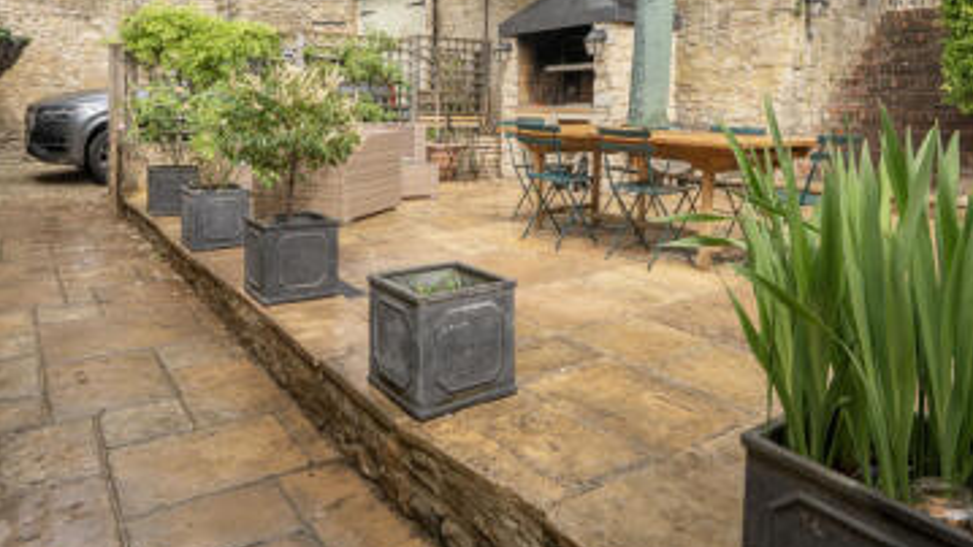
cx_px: 469
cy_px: 148
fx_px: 645
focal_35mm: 25
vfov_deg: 44.7
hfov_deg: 74.0
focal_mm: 12
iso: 400
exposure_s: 1/500
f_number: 8
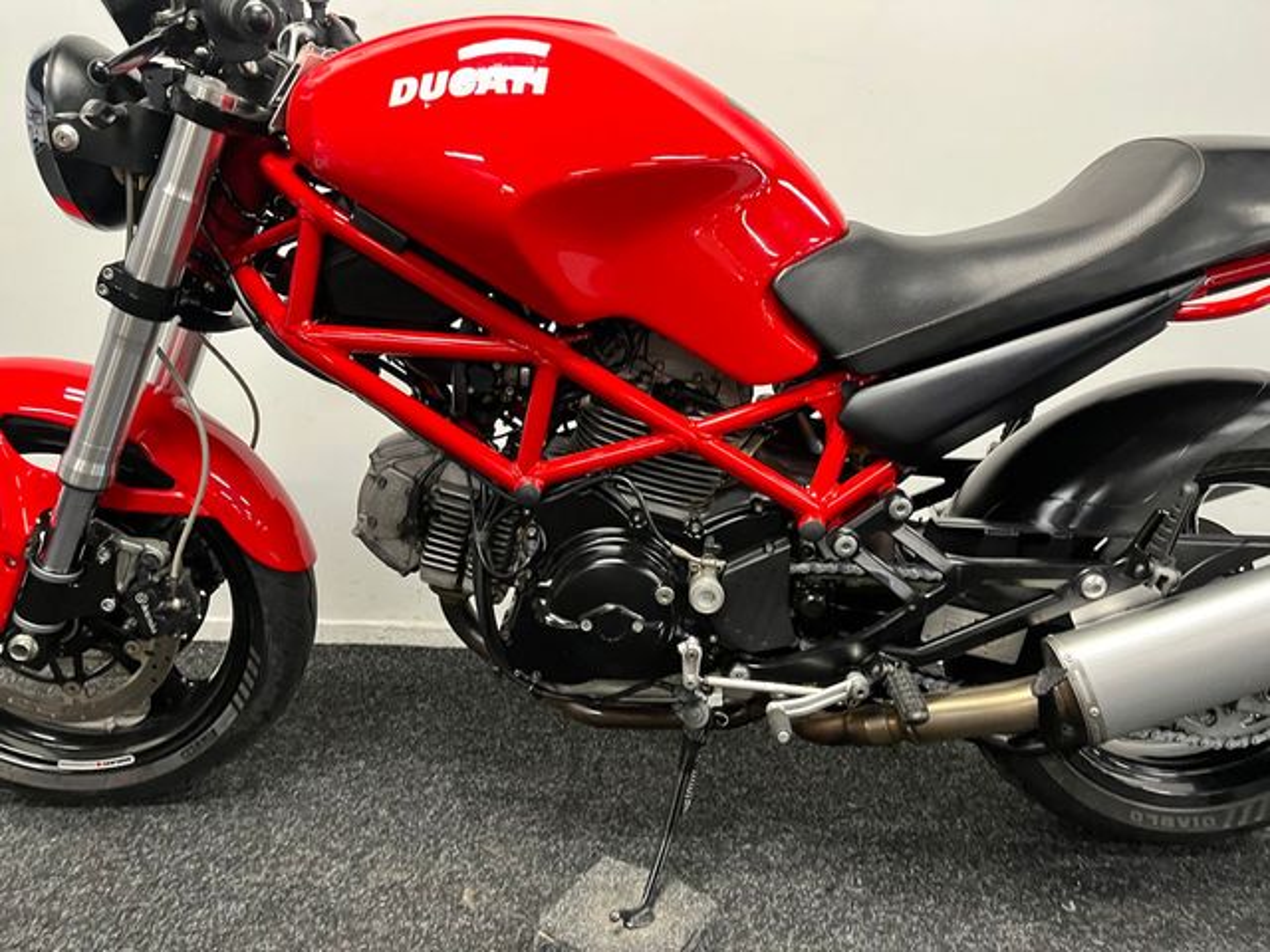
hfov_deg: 67.3
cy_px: 476
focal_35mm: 26
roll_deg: -1.0
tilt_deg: -11.7
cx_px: 635
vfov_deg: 53.1
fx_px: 954
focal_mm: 5.1
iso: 500
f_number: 1.6
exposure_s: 1/50
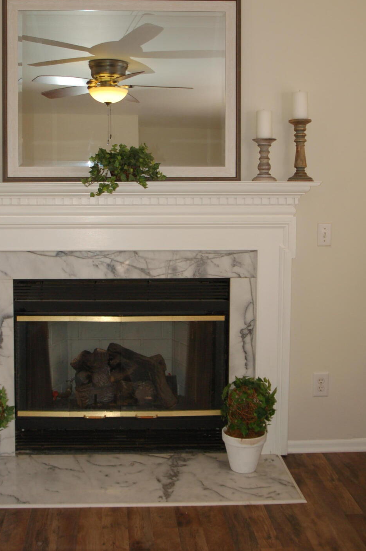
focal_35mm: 51
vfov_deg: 38.7
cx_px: 116
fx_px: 780
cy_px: 218
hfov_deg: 26.2
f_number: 4.5
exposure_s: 1/60
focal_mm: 24
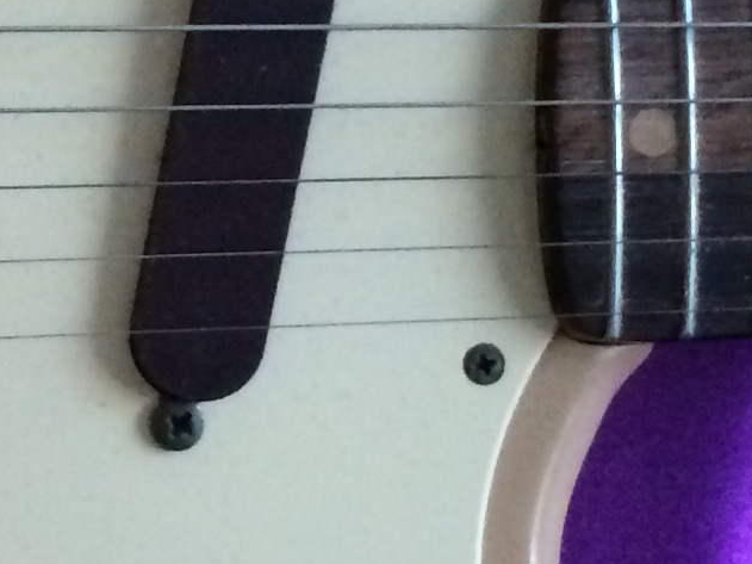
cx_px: -437
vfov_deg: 9.9
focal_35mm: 150
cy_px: 82
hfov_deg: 12.4
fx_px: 3258
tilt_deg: -49.5
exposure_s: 1/25
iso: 250
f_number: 2.2
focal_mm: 4.15
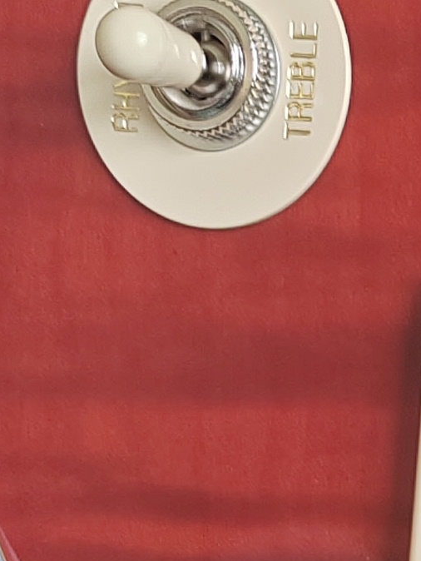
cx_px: 757
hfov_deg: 8.7
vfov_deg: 11.2
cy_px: 1005
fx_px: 2658
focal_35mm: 164
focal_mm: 5.52
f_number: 1.9
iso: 160
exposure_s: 1/100
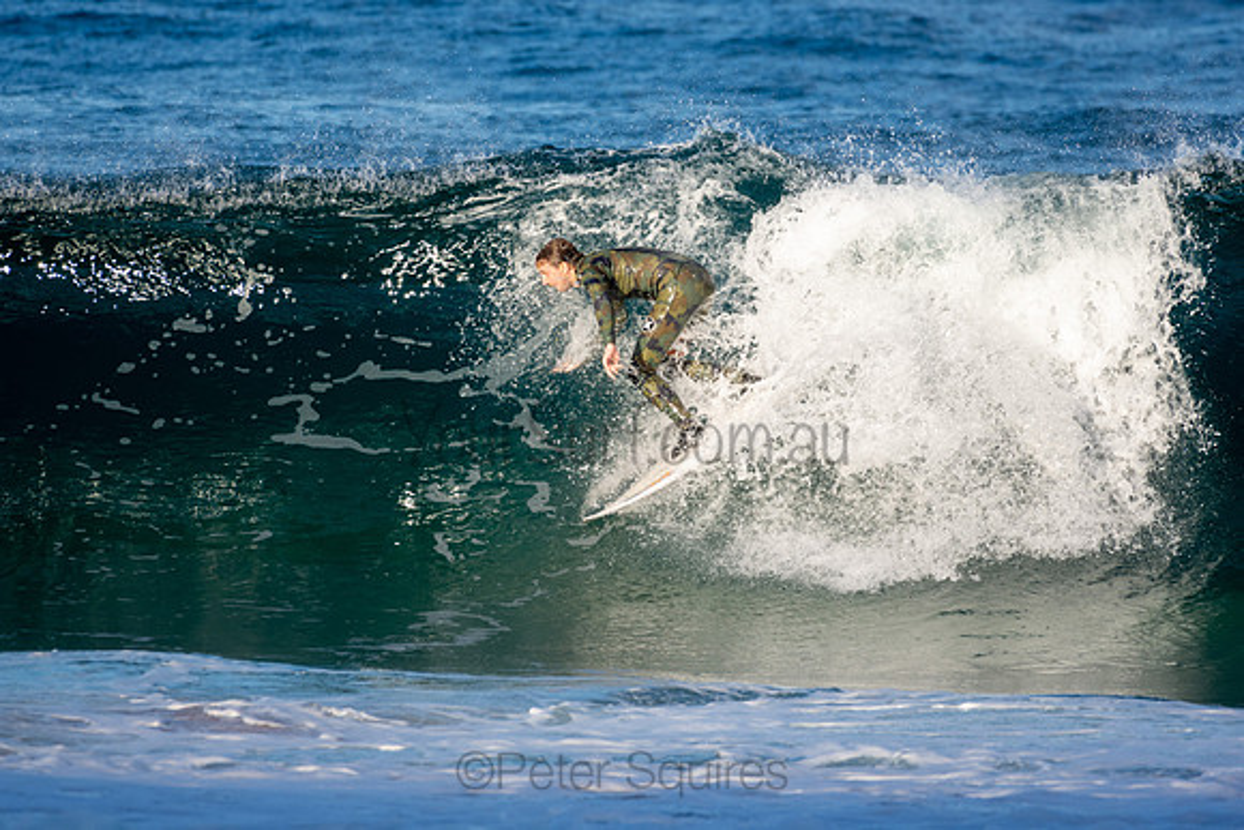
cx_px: 622
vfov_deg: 1.8
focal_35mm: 750
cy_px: 415
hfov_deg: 2.7
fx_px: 25922
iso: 360
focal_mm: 500
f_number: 5.6
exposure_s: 1/1250
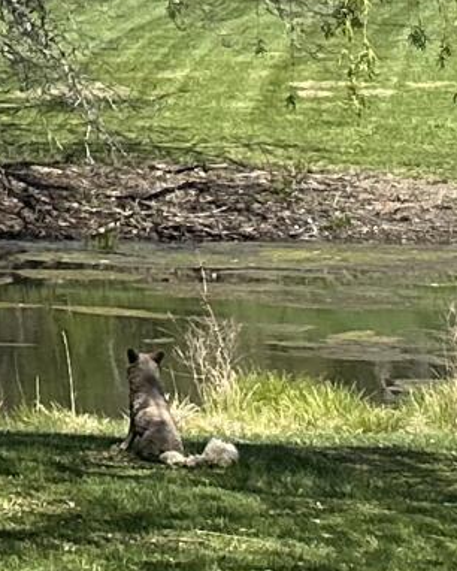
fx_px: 3108
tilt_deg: +11.5
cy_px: -604
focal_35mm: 184
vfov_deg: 9.7
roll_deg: +1.1
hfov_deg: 6.2
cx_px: -1646
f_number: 1.78
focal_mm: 6.86
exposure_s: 1/2353
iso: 80
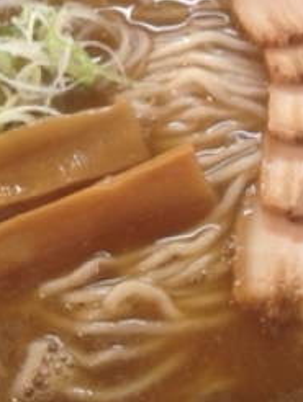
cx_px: 221
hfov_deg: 20.6
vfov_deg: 27.4
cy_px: 176
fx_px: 827
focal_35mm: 71
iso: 125
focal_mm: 4.28
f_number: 2.4
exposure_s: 1/20
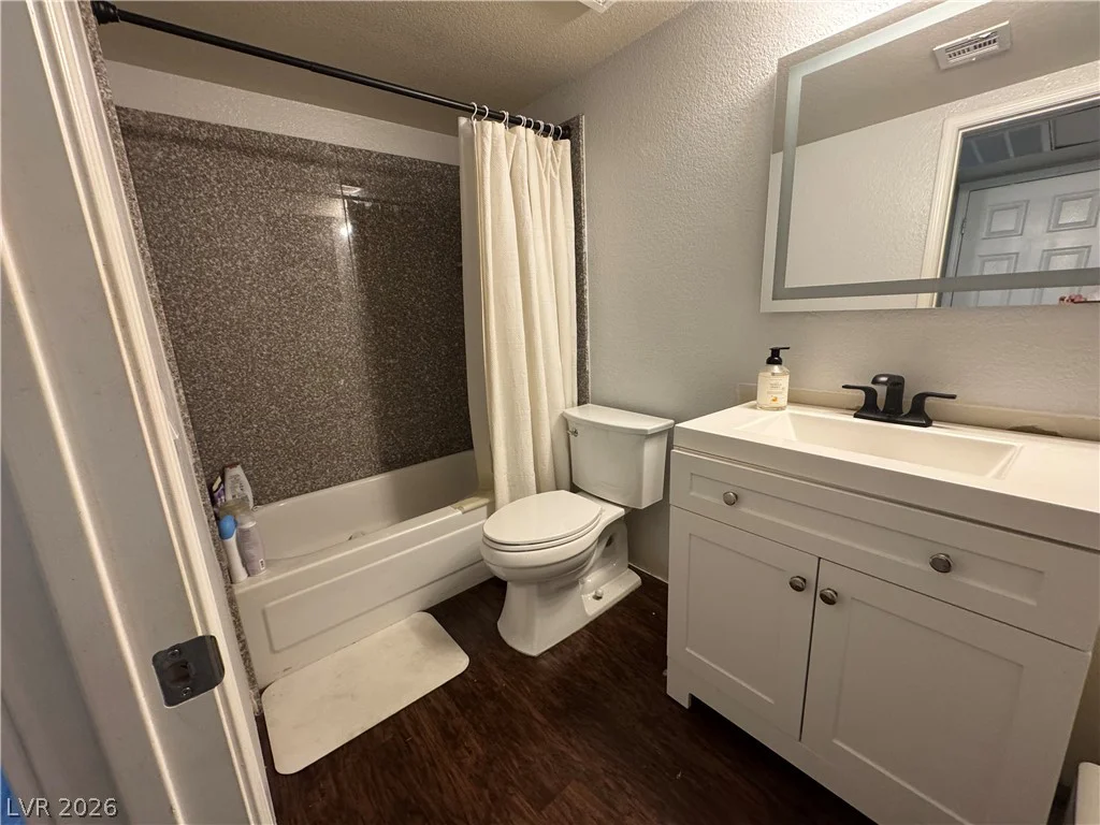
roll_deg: +2.7
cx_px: 550
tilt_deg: -13.7
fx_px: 445
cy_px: 412
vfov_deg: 85.7
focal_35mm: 14
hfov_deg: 102.1
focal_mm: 2.22
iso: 250
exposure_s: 1/60
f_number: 2.2
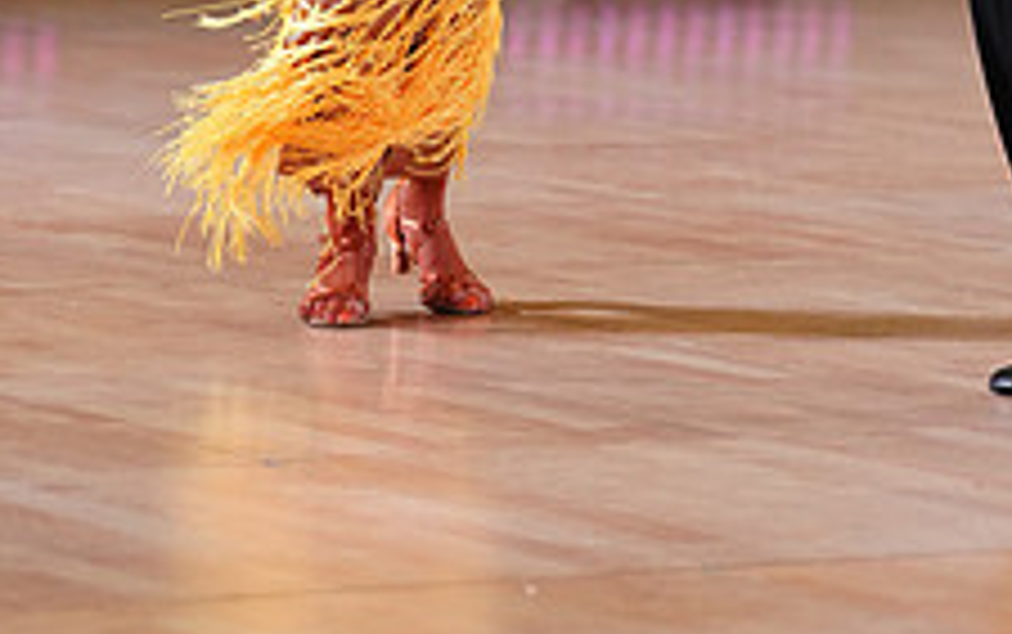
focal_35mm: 289
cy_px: -315
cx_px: 852
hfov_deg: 7.2
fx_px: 7977
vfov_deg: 4.5
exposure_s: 1/400
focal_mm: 110
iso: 2000
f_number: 2.8
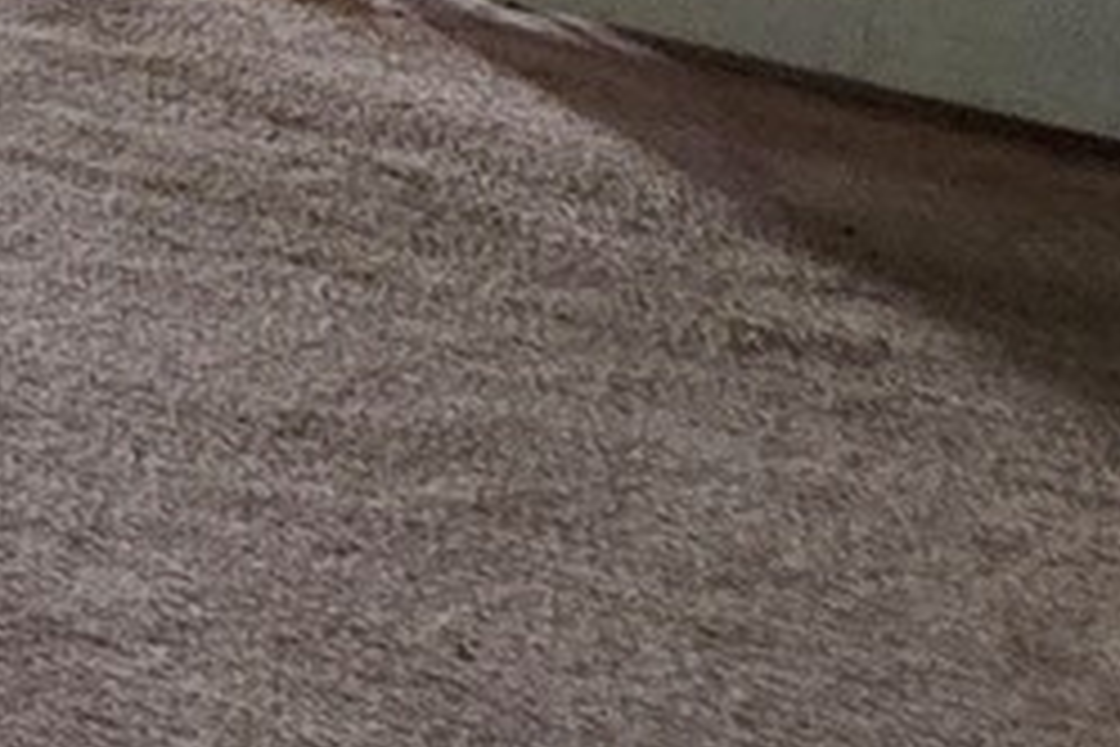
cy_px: -968
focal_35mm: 87
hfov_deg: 14.1
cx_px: -1682
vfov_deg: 12.7
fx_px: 2706
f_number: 2.2
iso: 500
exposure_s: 1/60
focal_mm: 2.2
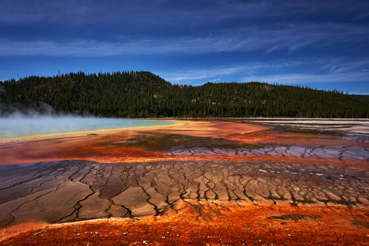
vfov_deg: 64.5
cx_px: 184
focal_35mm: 19
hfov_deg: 86.9
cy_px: 123
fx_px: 195
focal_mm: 19
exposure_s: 1/320
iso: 100
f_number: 11
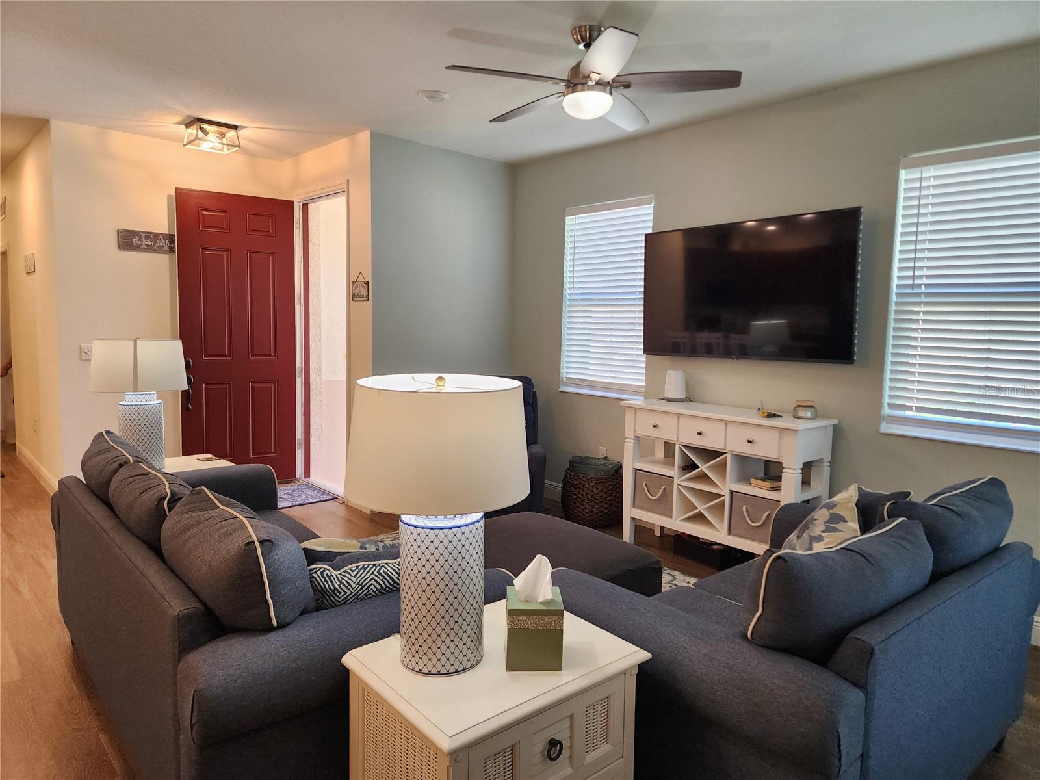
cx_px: 520
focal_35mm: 23
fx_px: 691
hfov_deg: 73.9
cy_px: 390
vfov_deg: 58.9
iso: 200
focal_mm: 6.4
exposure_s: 1/120
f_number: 1.8
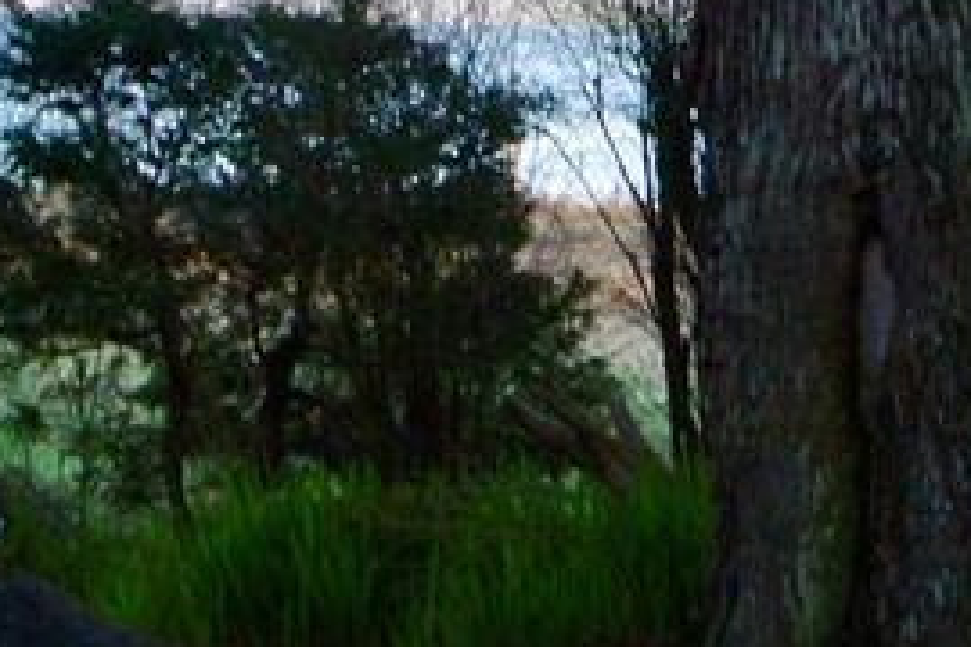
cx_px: 1293
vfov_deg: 4.2
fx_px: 8765
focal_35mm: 325
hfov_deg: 6.3
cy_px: -58
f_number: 5.6
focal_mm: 30
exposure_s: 1/125
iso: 160
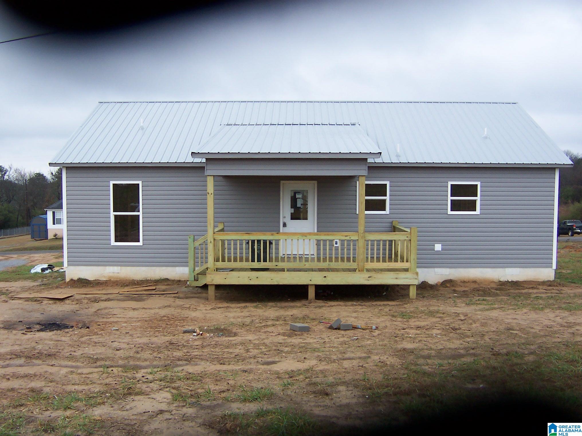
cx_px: 291
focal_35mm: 36
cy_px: 218
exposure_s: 1/180
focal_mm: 5.6
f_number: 3.4
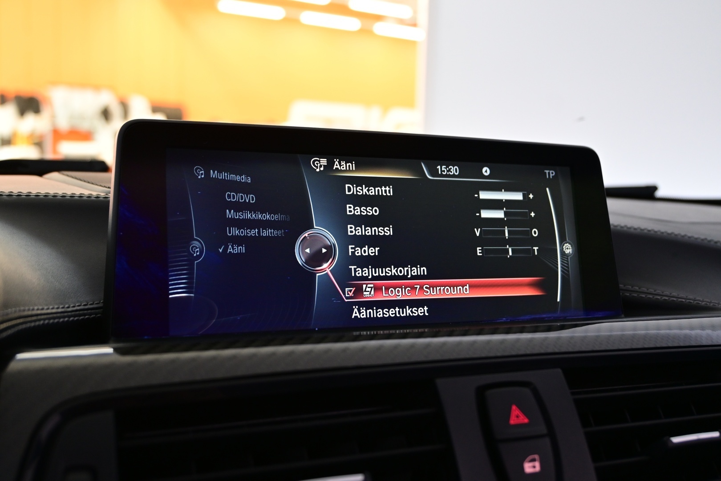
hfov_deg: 53.1
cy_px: 240
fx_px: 721
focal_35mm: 36
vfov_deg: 36.9
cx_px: 360
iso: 720
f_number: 4.2
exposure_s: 1/40
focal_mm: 24
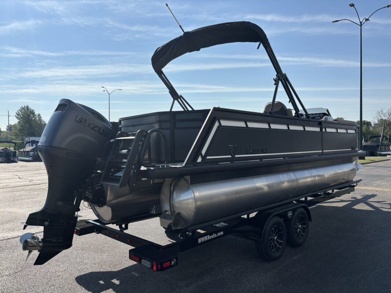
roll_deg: +1.4
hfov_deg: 67.3
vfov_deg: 53.1
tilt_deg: +0.4
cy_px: 146
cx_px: 196
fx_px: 294
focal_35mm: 26
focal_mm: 5.96
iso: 50
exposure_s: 1/5618
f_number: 1.6
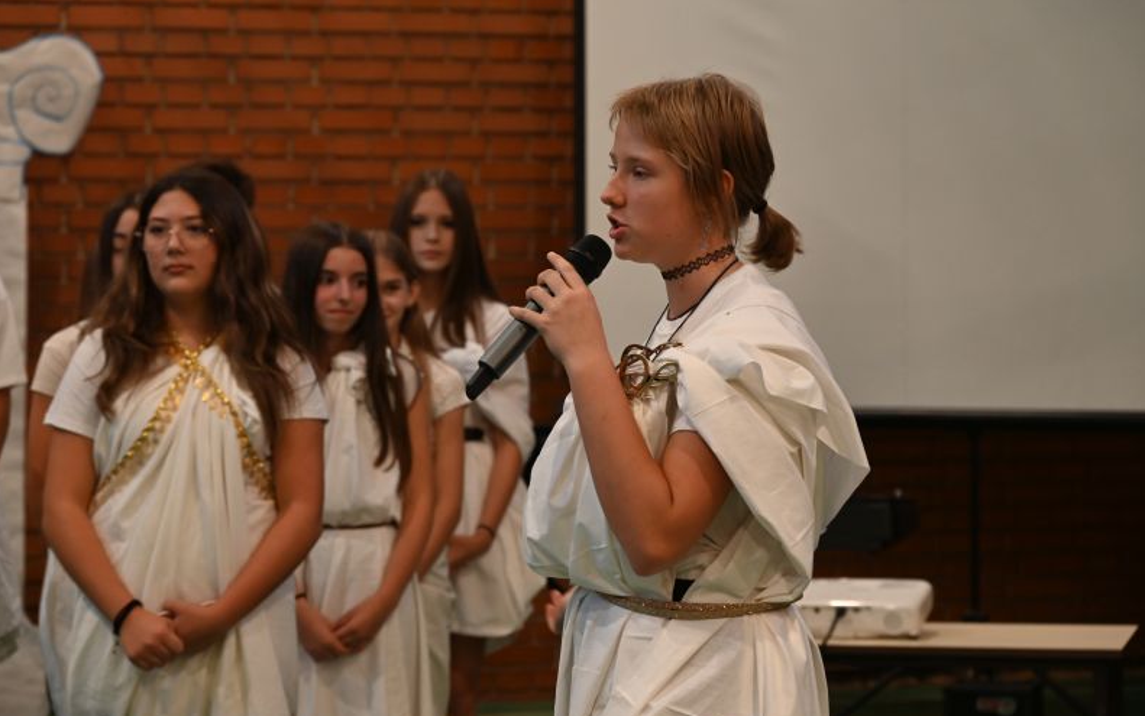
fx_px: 3153
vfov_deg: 13.0
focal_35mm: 101
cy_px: 359
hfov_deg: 20.6
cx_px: 573
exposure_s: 1/125
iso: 1600
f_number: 6.3
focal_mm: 98
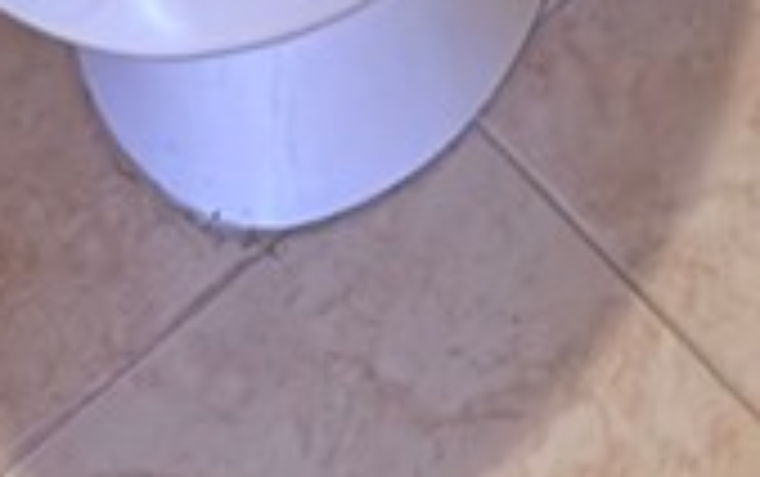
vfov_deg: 6.2
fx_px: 3193
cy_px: -1737
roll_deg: -1.5
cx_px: 908
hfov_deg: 13.2
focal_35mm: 154
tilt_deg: -25.6
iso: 400
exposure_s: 1/60
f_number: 1.78
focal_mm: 6.76
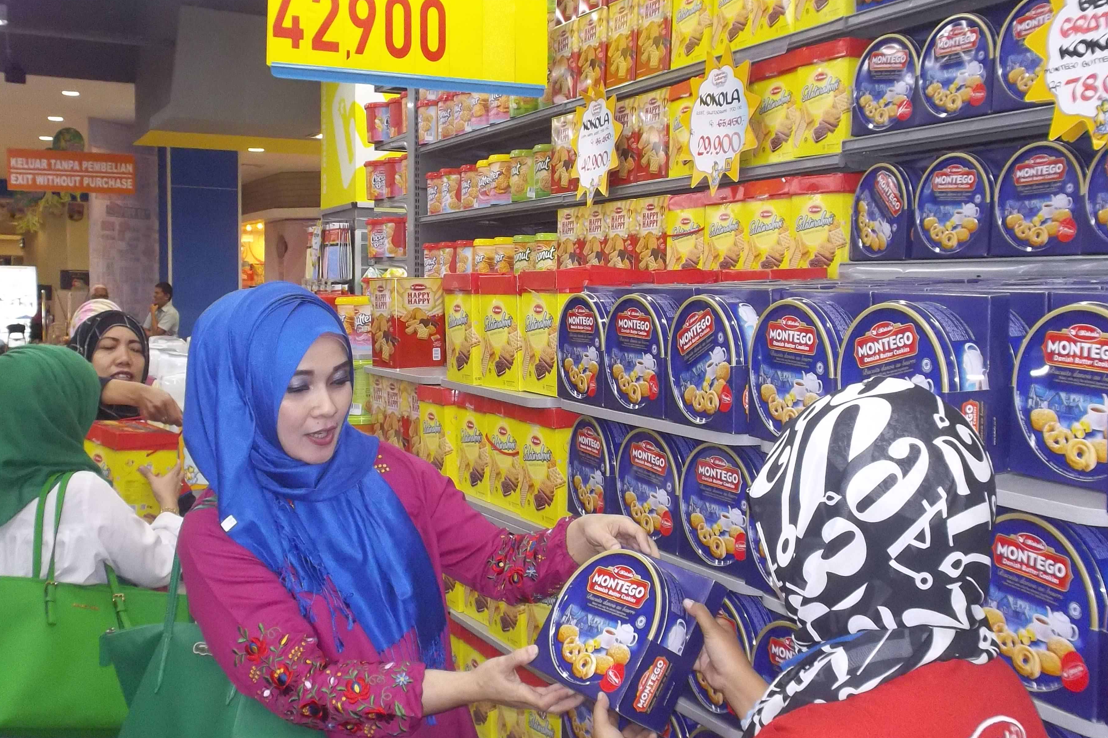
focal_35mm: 39
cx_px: 558
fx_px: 1200
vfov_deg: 34.2
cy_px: 368
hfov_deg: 49.6
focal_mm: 5.2
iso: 320
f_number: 3.7
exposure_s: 1/50
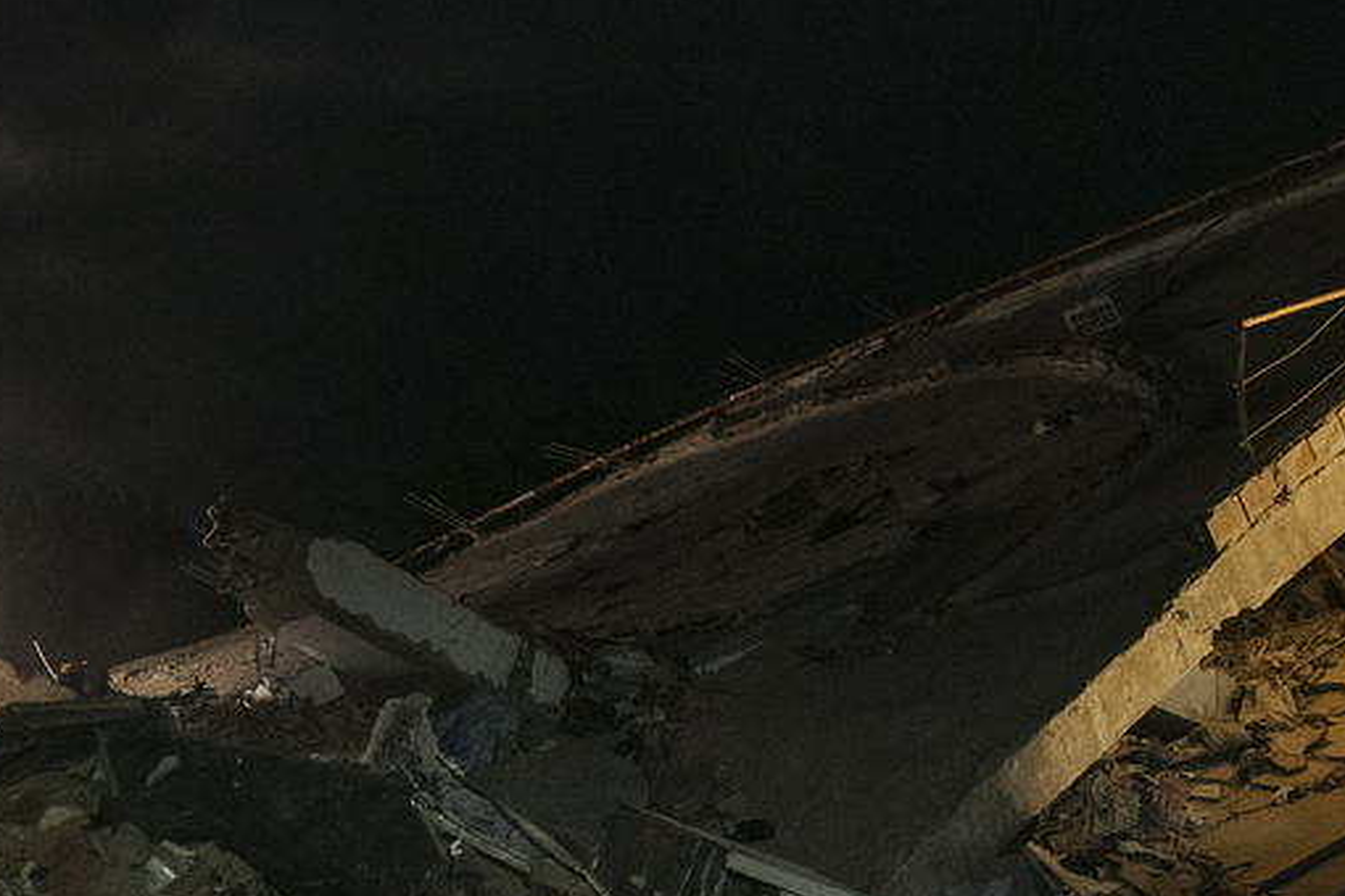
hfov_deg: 23.3
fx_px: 3250
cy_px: 548
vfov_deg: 15.7
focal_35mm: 87
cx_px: 530
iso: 3200
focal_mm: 37
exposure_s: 1/60
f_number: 2.8
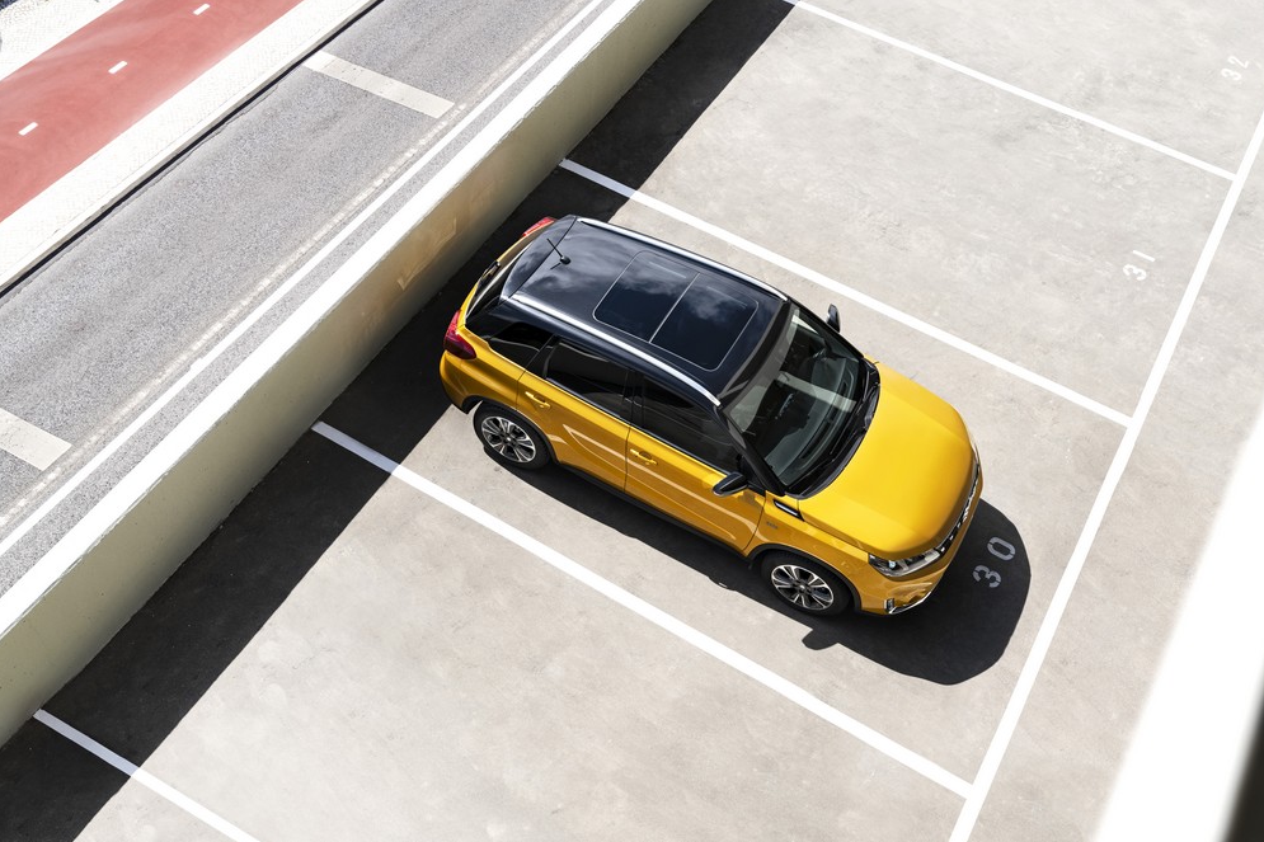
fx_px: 1229
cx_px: 645
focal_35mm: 35
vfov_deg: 37.8
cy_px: 411
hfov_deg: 54.4
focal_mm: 34
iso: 100
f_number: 8
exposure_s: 1/160
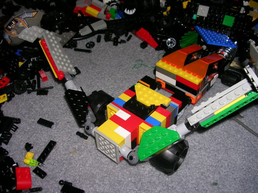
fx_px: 283
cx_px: 129
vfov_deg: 37.7
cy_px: 96
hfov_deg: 49.0
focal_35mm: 38
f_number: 2.8
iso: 50
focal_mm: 5.8
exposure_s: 1/60.1
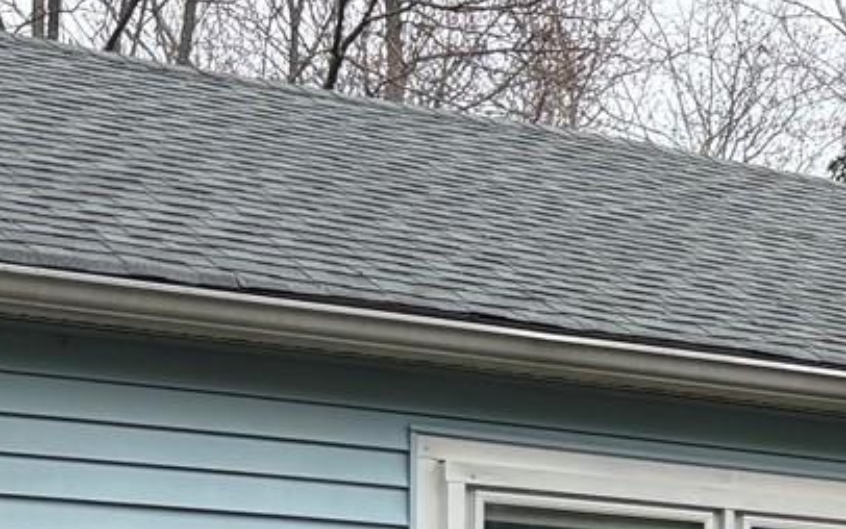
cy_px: 1023
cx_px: 1246
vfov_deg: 8.9
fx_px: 3206
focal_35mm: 139
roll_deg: -1.4
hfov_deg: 14.1
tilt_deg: -4.5
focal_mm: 5.96
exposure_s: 1/1364
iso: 50
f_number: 1.6
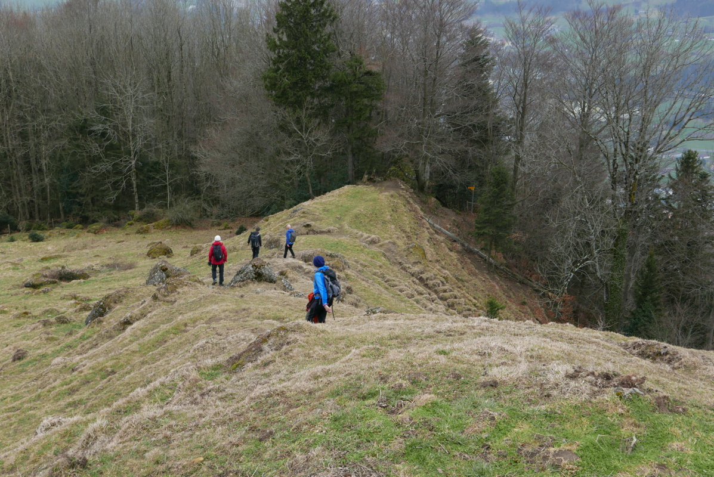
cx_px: 357
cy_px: 238
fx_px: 973
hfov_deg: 40.3
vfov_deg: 27.6
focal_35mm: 49
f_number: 5.6
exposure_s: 1/125
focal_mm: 22
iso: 200
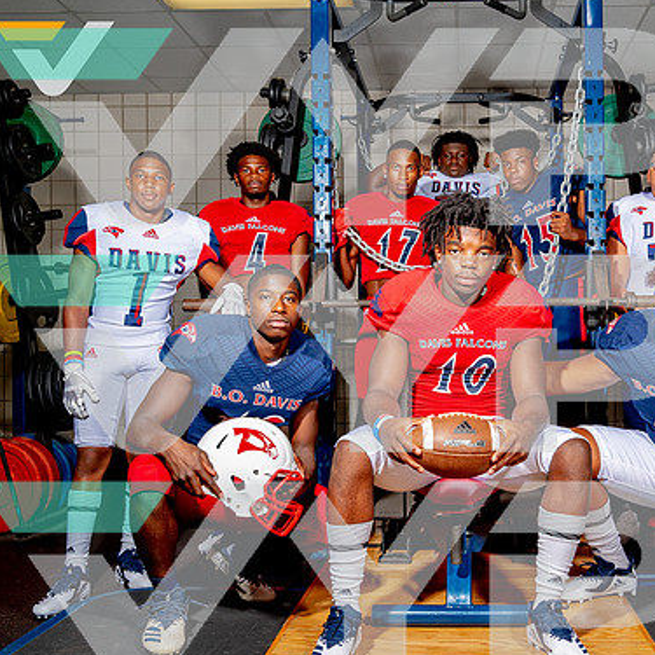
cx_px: 460
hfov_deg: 43.0
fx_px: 813
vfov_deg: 43.8
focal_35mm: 38
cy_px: 355
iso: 100
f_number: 8
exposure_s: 1/125
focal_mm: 27
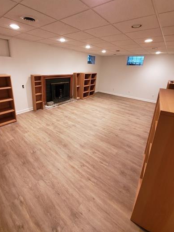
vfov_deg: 97.7
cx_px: 76
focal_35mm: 15
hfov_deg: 81.3
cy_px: 103
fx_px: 101
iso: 640
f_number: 2.2
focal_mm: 1.8
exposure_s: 1/30
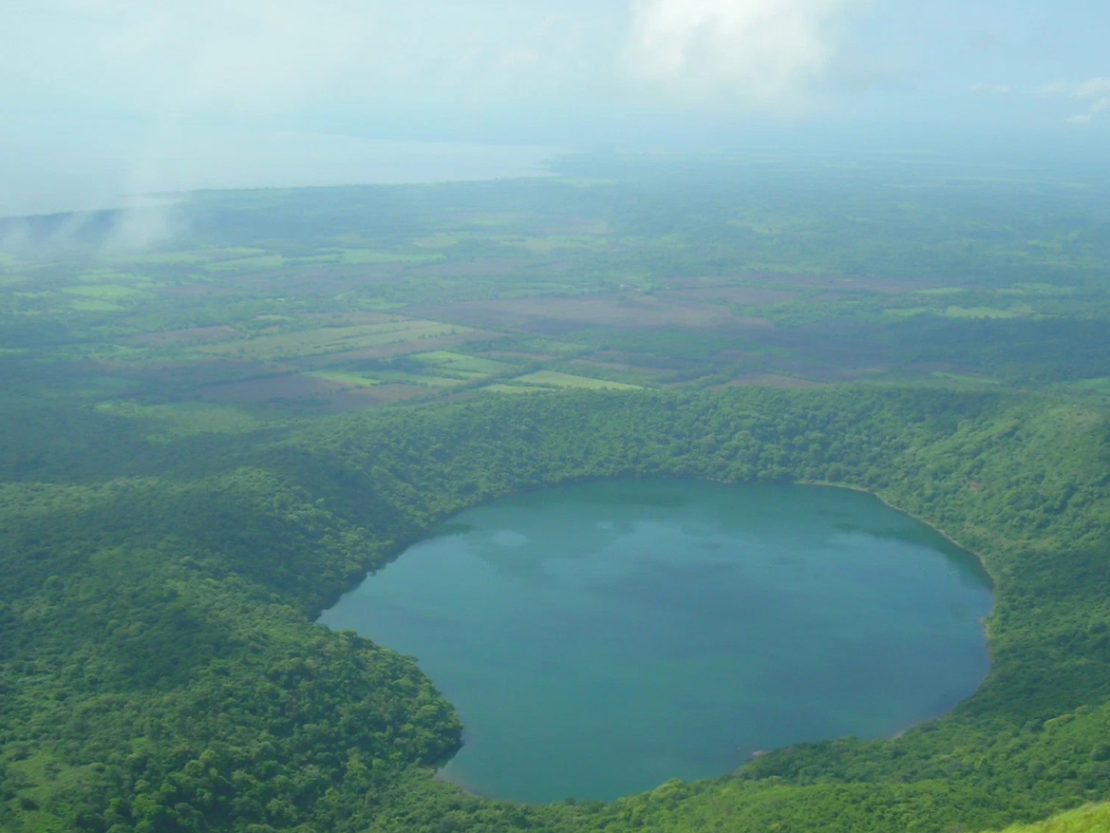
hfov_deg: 36.7
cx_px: 662
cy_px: 500
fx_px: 1668
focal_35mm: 52
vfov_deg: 28.0
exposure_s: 1/192
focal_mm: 6.3
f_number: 6.4
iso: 50
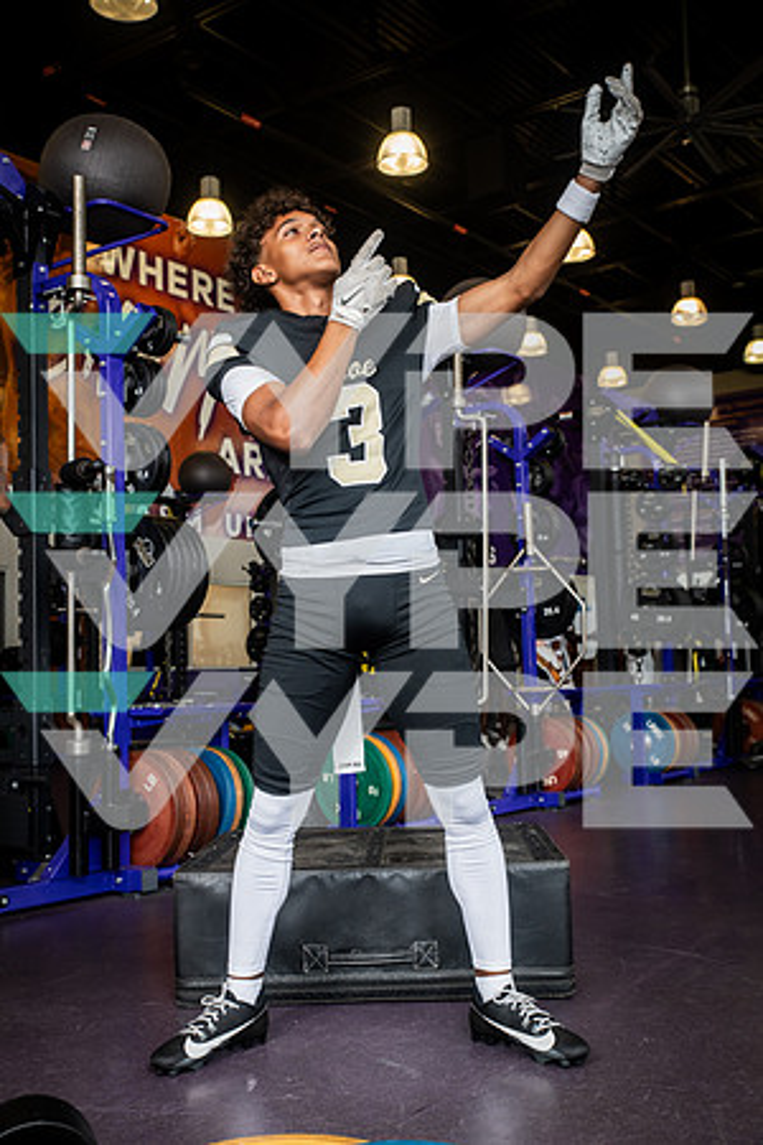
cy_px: 572
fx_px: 1208
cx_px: 382
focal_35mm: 38
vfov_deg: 50.7
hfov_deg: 35.1
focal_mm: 38
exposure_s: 1/250
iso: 500
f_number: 5.6
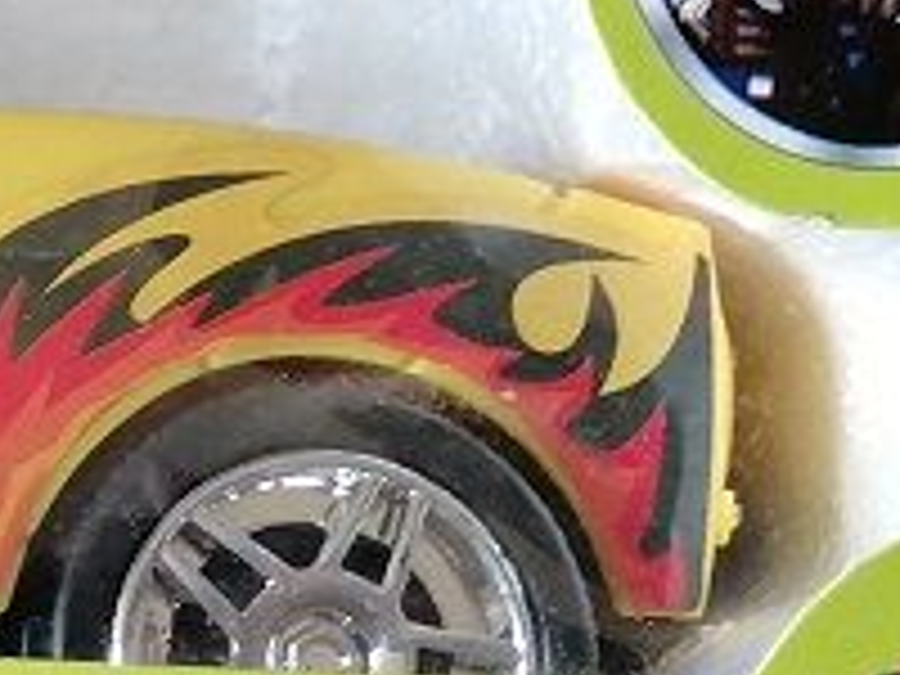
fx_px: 4680
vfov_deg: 8.2
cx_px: -792
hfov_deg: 10.3
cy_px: 279
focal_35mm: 180
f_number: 1.8
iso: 320
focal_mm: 4.75
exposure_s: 1/33.3
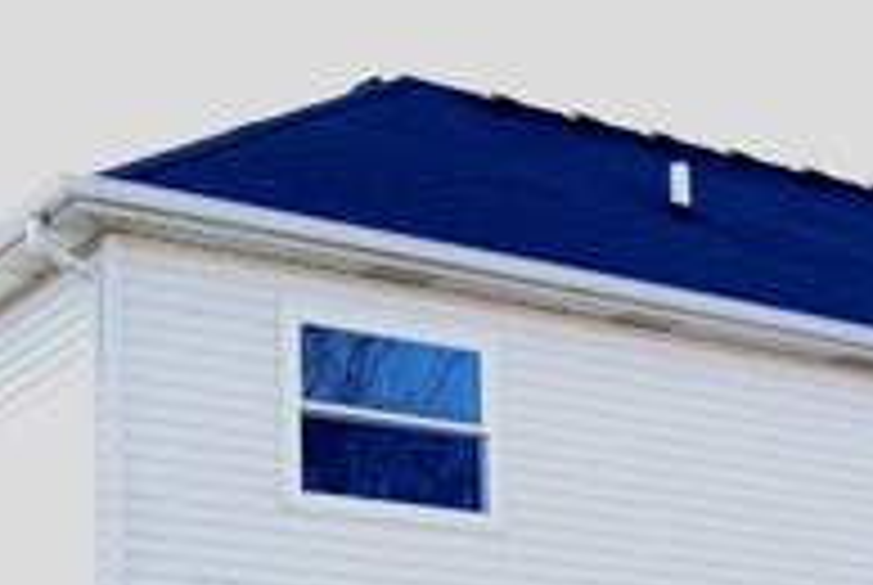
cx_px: 994
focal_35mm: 109
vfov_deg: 12.0
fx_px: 2647
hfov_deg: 18.0
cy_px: 918
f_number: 10
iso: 100
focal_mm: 22
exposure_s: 1/125
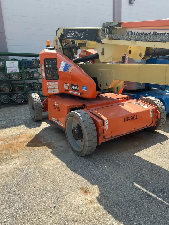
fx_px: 176
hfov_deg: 51.3
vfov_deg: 65.3
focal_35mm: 27
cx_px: 87
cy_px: 109
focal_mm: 5.7
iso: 50
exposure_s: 1/2994
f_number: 1.5
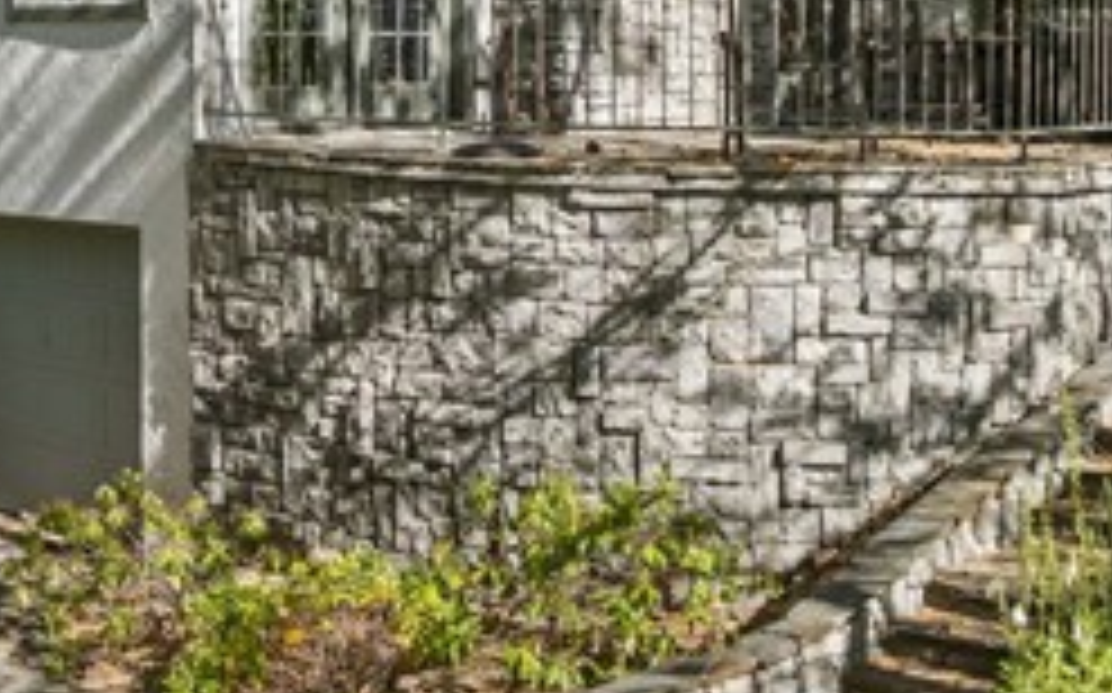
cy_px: 25
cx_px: 360
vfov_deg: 19.2
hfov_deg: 30.8
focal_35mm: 66
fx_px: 1999
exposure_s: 1/30
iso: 100
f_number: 2.8
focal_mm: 12.3
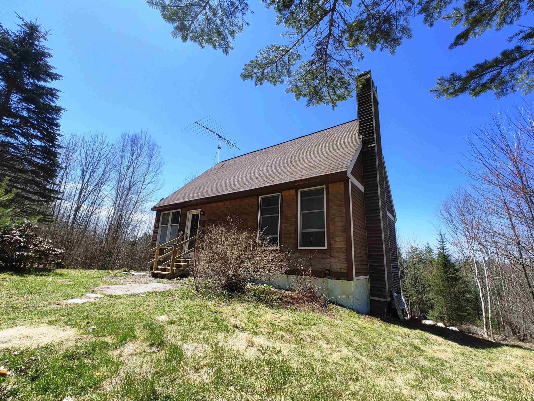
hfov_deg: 98.2
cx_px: 267
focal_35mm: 15
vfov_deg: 81.7
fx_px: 231
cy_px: 200
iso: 50
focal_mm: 1.78
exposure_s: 1/662
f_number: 1.9
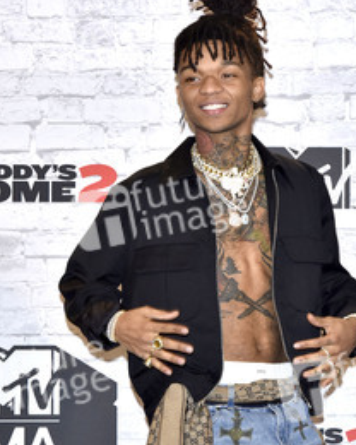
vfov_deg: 8.6
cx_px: 209
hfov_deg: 6.9
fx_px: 2950
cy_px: 296
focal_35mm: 224
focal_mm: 155
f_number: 6.3
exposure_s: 1/250
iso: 2000
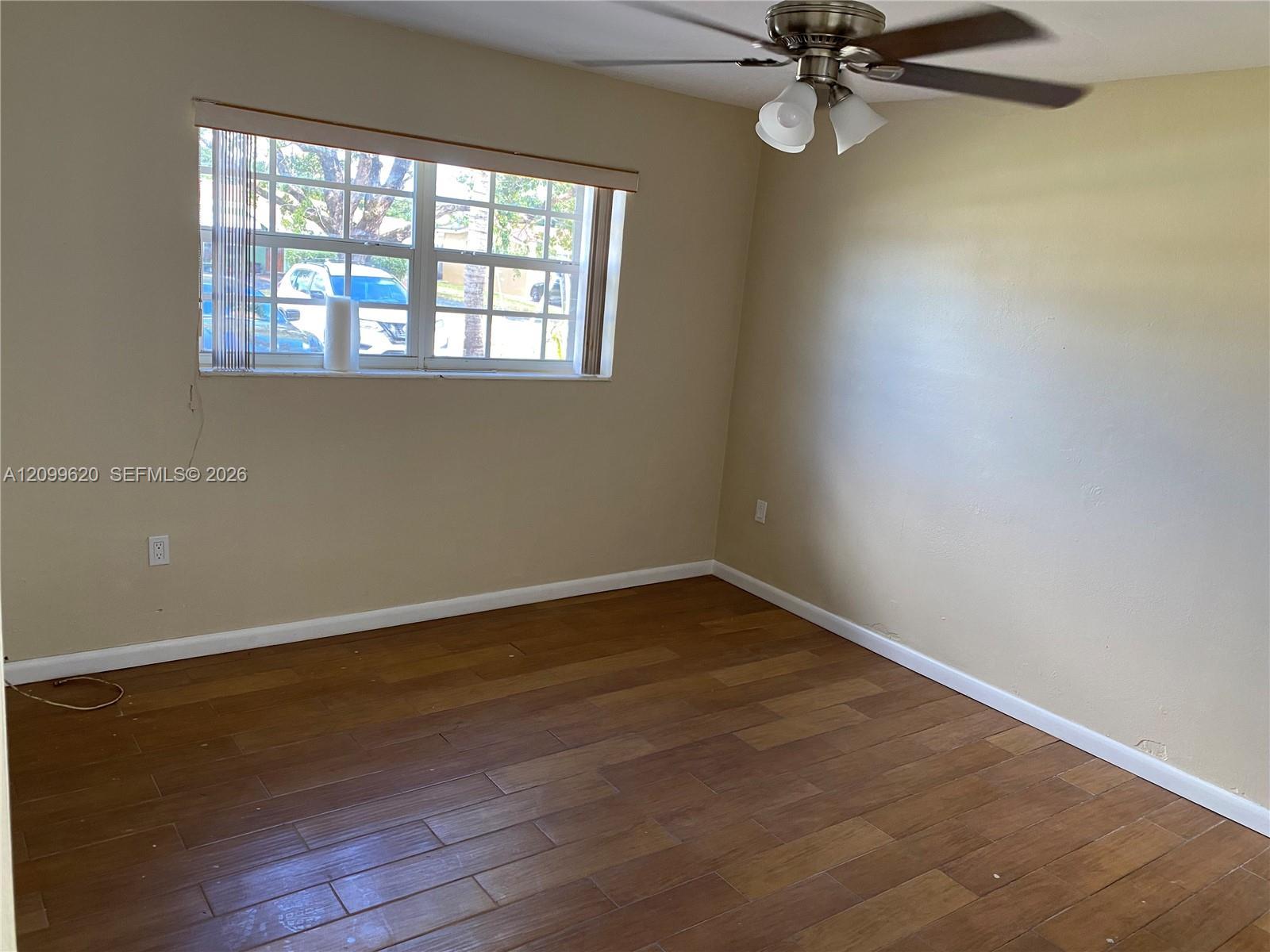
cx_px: 635
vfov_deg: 53.1
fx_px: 954
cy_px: 476
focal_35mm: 26
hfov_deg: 67.3
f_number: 1.8
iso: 125
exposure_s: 1/83
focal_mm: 4.25
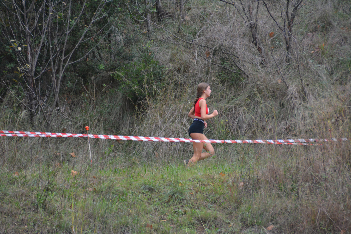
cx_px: 176
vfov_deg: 4.6
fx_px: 2925
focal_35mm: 300
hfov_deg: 6.9
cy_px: 117
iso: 1000
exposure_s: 1/500
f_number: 6.3
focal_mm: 200
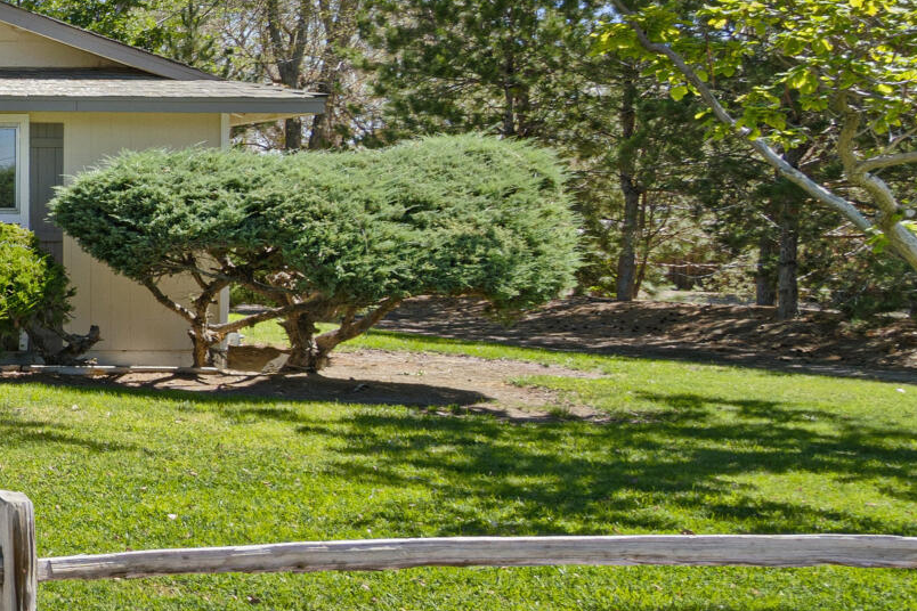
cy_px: 247
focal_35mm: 56
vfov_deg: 24.2
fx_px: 1426
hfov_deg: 24.7
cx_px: -553
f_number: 8
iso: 100
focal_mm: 10
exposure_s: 1/30
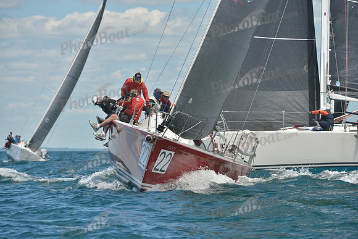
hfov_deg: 7.4
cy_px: 120
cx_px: 179
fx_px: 2785
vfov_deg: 4.9
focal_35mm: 280
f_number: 9
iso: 280
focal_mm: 280
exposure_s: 1/800
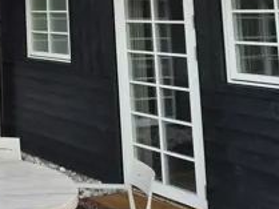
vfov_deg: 20.4
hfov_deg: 25.2
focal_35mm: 66
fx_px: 532
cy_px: -63
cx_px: -89
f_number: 1.8
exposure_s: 1/2736
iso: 80
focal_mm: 5.4
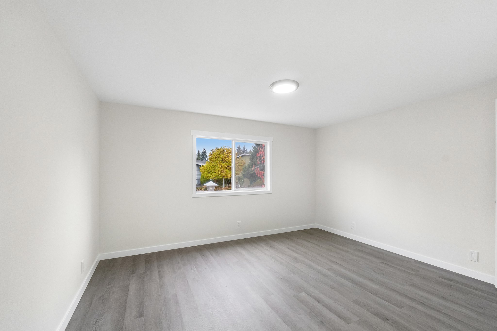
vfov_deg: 77.3
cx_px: 248
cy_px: 166
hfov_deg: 100.4
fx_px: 207
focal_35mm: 15
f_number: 8
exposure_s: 1/30
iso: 800
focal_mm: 10
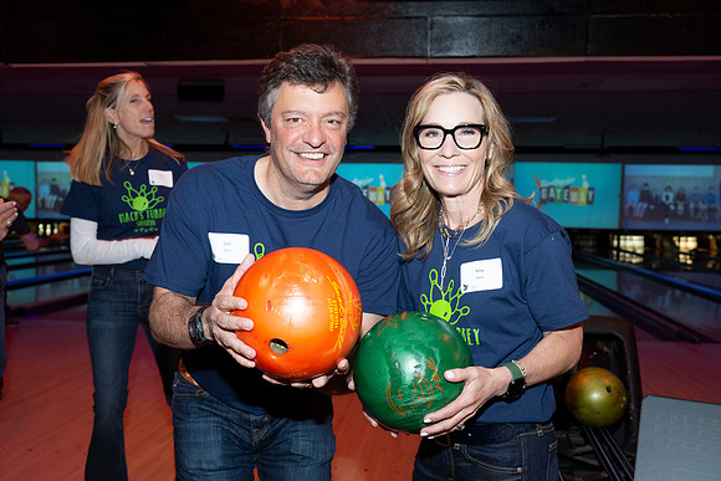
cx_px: 360
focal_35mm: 34
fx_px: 681
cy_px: 240
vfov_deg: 38.9
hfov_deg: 55.8
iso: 1600
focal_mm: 34
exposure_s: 1/60
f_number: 5.6
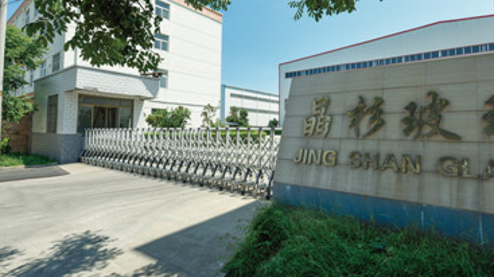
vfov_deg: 55.5
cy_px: 115
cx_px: 273
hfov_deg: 86.4
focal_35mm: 20
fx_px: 262
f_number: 5.6
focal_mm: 14
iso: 160
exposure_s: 1/800
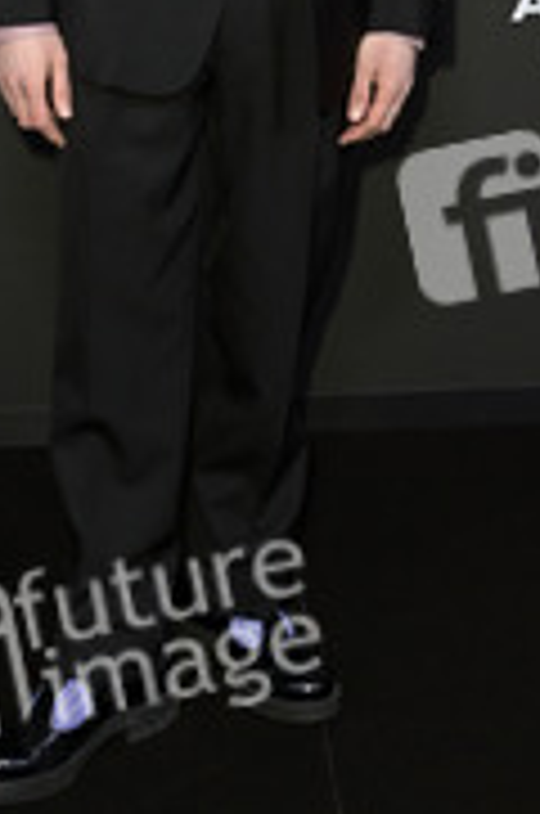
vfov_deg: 23.1
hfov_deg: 16.2
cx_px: 220
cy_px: -27
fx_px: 1897
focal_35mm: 84
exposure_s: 1/250
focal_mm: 38
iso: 1000
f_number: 5.6
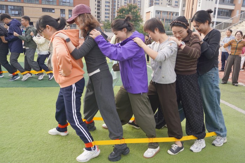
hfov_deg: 67.4
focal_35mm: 27
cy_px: 82
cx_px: 122
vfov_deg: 47.9
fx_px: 184
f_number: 4
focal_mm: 18
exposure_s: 1/250
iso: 100
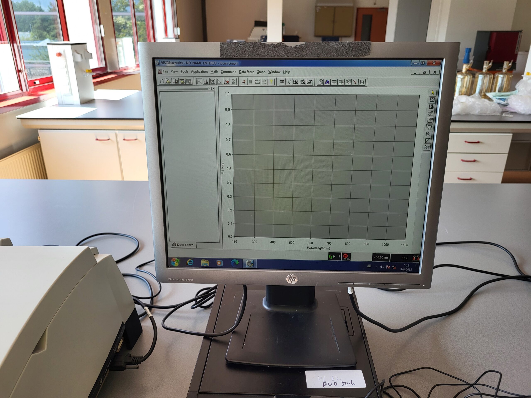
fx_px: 399
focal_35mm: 26
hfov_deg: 67.3
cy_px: 199
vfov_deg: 53.1
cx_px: 266
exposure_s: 1/135
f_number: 1.8
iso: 40
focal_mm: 5.4
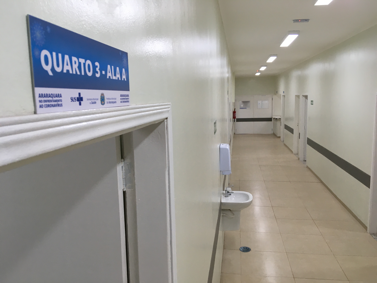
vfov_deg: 48.2
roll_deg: +3.0
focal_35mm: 29
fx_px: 316
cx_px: 188
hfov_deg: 61.7
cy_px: 142
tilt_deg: -9.1
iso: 50
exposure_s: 1/30
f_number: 2.2
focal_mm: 4.15
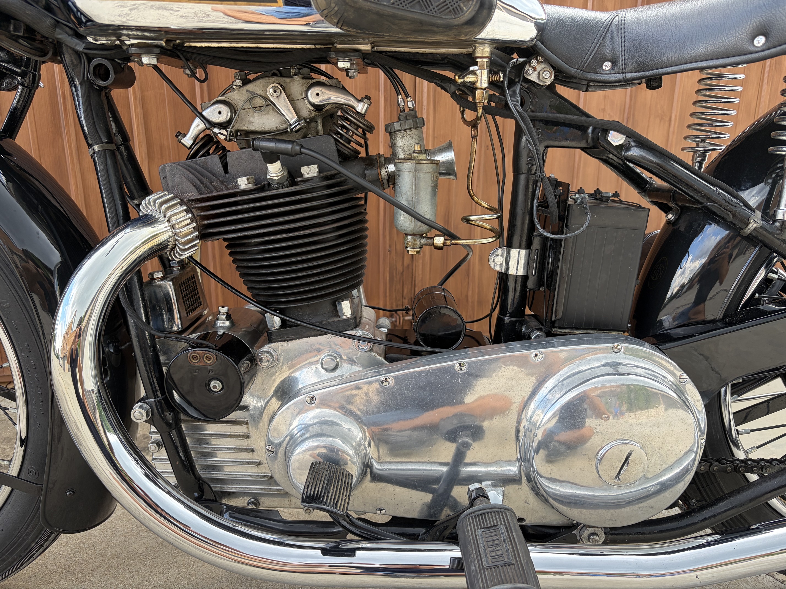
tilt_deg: -15.6
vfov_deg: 53.1
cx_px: 393
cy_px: 294
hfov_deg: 67.3
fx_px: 590
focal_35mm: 26
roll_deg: -0.1
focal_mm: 5.96
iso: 50
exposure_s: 1/145
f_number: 1.6
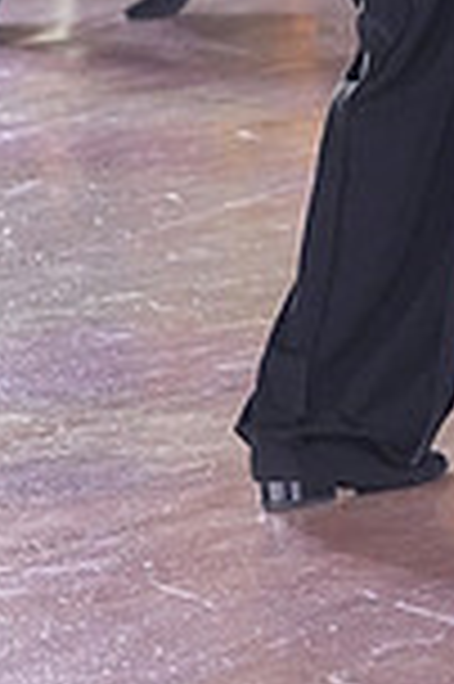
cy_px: -410
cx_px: 555
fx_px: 9195
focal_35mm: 485
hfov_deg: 2.8
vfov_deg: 4.2
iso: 8000
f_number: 5.6
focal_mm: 127
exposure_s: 1/400
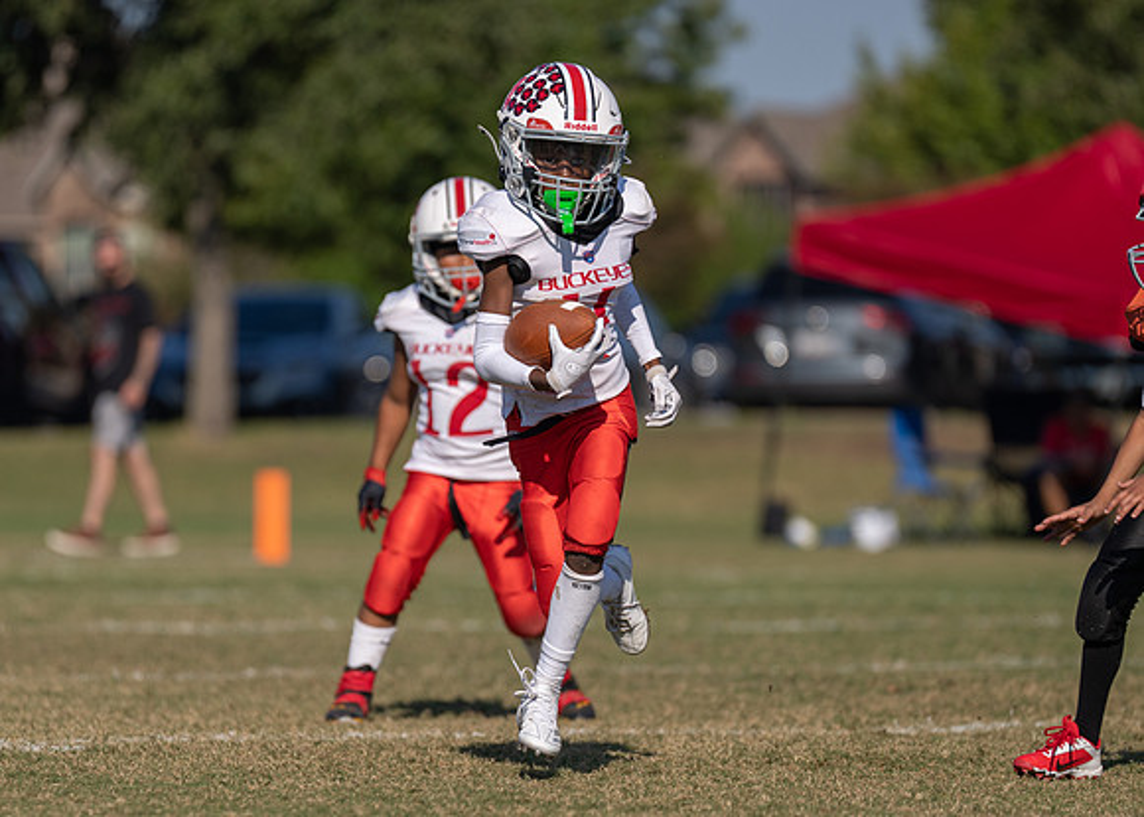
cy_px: 484
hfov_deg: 6.6
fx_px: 9951
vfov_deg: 4.7
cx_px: 458
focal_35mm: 306
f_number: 2.8
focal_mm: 200
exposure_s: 1/4000
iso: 100
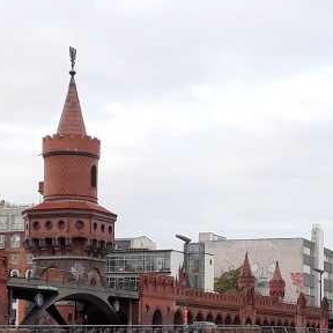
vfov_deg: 20.0
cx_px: 143
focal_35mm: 85
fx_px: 925
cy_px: 305
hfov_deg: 20.4
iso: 50
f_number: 1.9
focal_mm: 3.6
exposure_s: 1/100
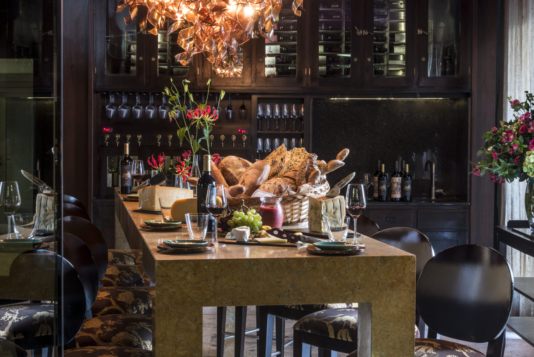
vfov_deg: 21.2
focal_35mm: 64
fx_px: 950
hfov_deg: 31.4
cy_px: 129
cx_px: 283
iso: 200
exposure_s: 8
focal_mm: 48
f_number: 16
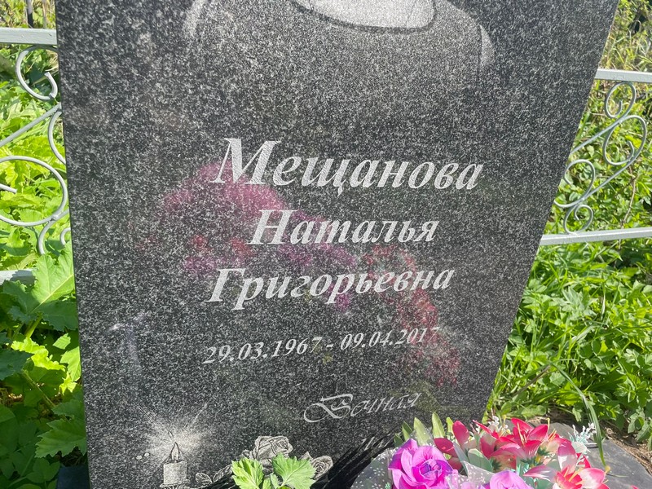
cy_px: 244
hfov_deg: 67.3
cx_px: 326
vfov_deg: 53.1
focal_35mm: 26
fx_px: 490
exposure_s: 1/1062
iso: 32
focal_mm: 4.2
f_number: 1.6
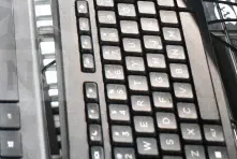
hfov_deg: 20.8
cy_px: 16
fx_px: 600
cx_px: -53
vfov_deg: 14.9
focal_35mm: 91
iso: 6400
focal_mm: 22
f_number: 4.5
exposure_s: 1/80
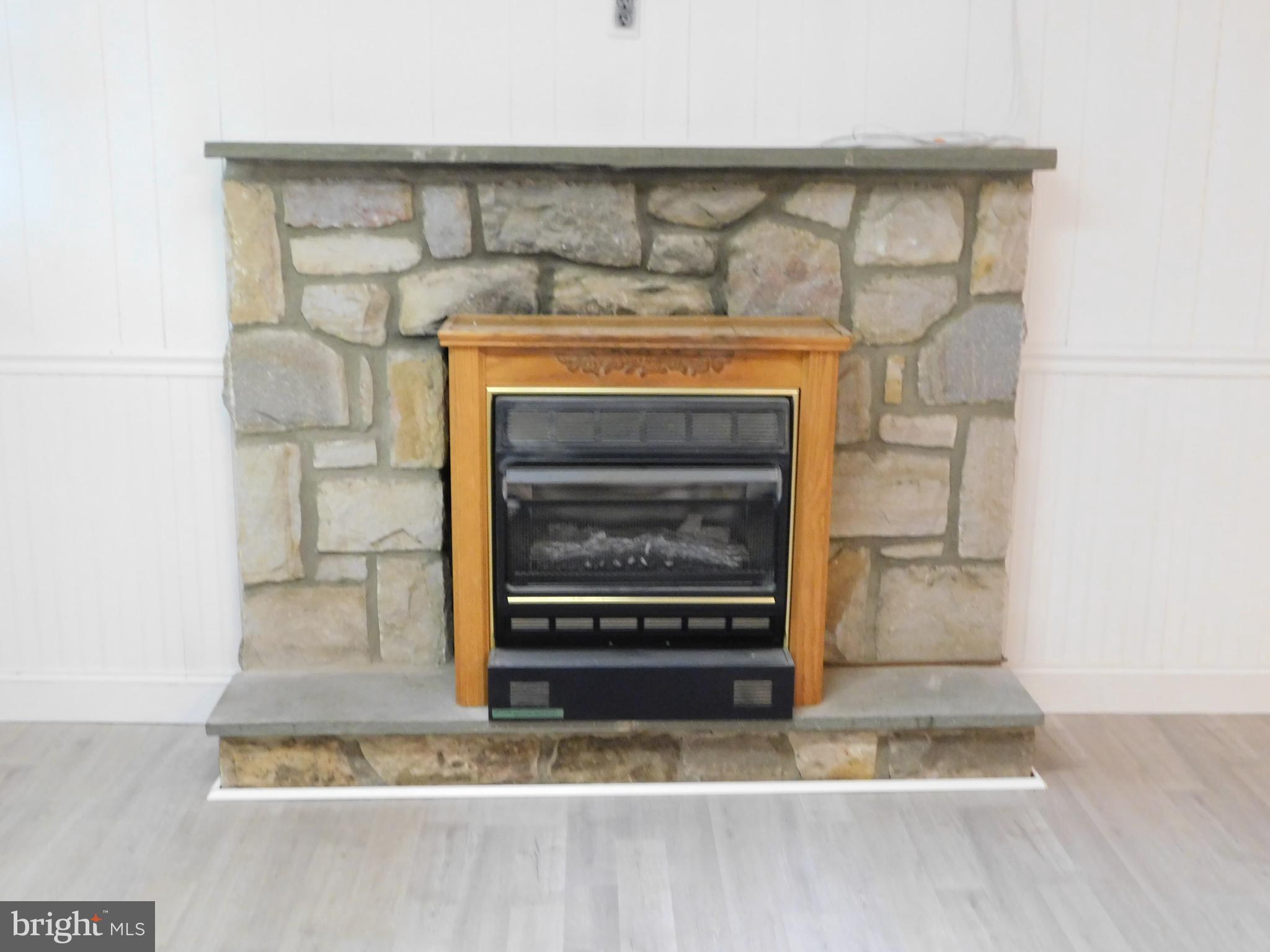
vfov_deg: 36.0
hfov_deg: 46.8
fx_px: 1468
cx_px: 635
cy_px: 476
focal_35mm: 40
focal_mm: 7.1
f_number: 3.6
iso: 560
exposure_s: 1/8
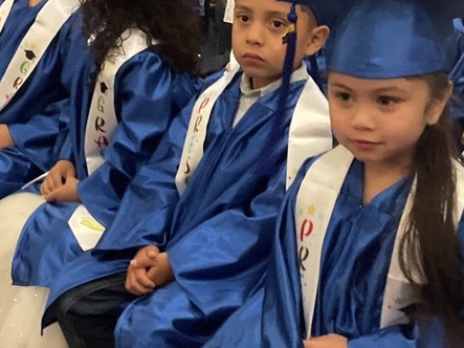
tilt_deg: -19.3
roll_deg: -0.6
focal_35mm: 67
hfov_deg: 29.0
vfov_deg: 21.9
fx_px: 898
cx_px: 242
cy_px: 158
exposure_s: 1/30
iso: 500
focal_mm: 3
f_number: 1.8
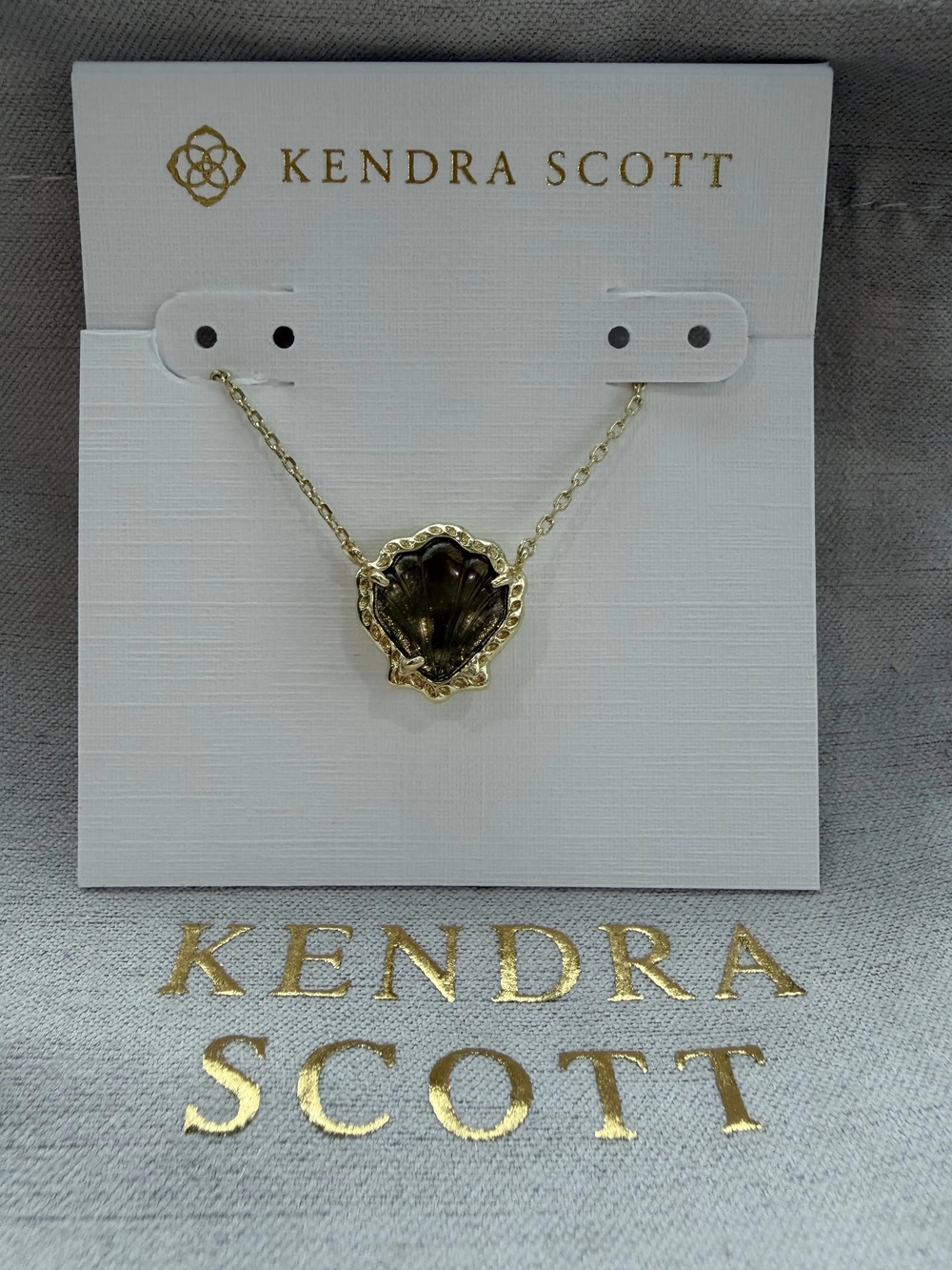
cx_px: 476
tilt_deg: -28.7
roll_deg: +0.1
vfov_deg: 67.3
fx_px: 953
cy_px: 635
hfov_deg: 53.1
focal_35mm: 26
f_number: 2.2
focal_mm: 2.22
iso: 125
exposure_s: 1/121
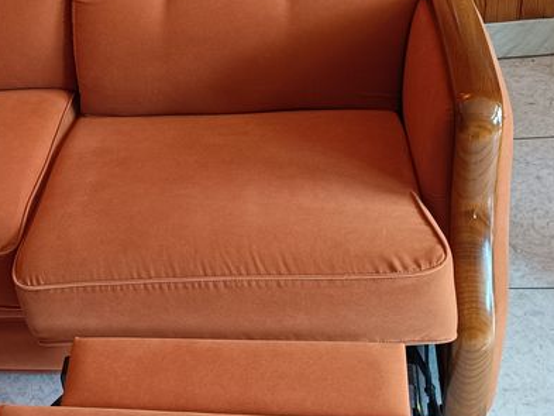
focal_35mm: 61
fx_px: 977
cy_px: 168
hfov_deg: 29.7
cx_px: 11
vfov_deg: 24.0
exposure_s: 1/33.3
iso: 519
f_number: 1.88
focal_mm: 5.59
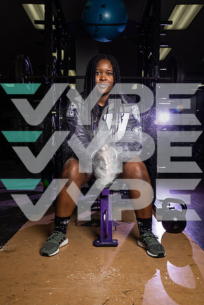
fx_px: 280
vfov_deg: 57.2
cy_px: 152
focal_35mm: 33
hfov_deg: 40.0
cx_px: 102
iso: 250
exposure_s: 1/250
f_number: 7.1
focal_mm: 33
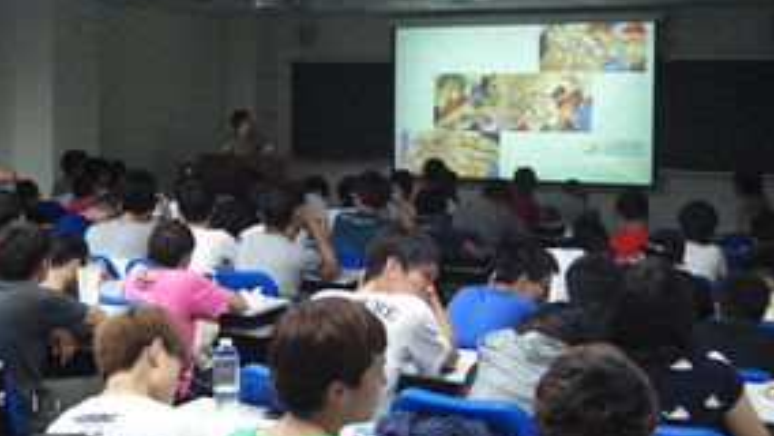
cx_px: 384
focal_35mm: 51
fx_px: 1047
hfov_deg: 40.6
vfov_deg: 23.5
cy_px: 203
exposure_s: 1/100
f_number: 2.8
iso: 800
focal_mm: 7.9
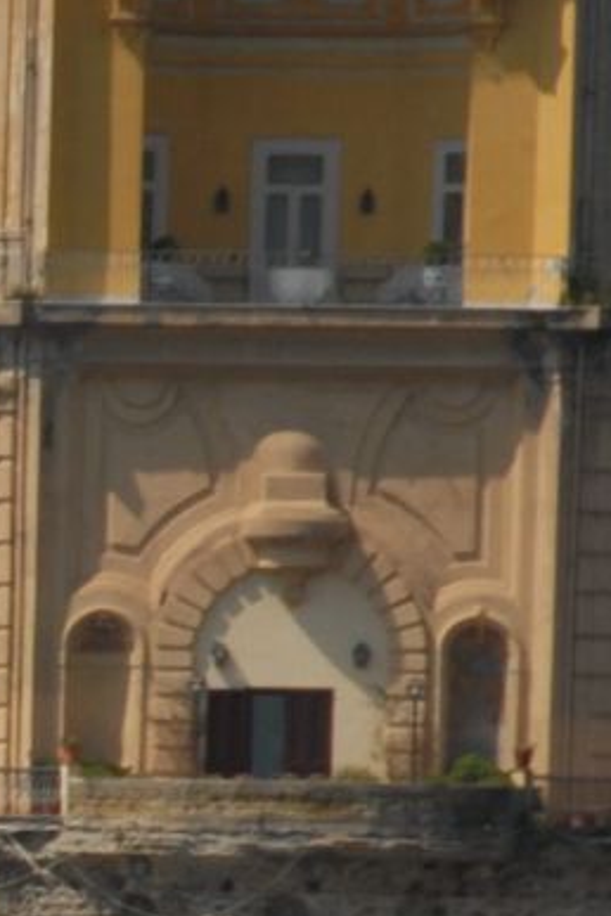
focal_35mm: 968
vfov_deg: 2.1
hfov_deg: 1.4
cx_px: -1281
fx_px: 24642
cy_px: 1047
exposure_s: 1/640
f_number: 10
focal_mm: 130
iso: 200
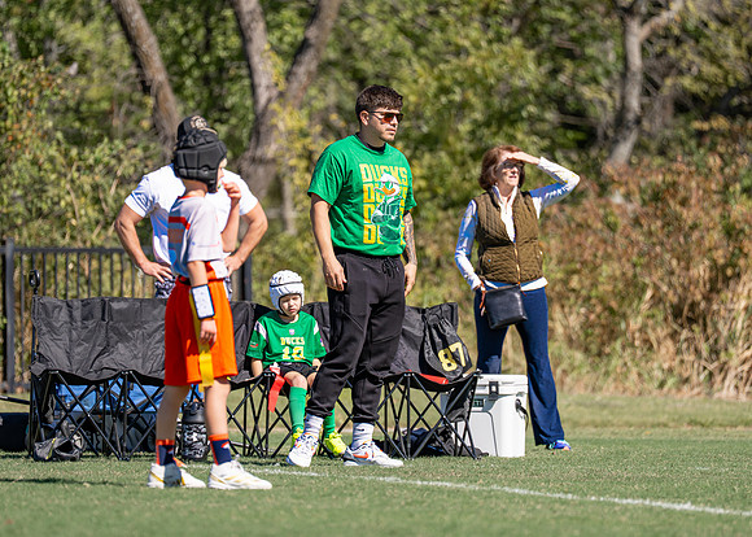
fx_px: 6214
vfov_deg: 4.9
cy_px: 259
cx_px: 368
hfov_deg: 6.9
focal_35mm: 291
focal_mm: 200
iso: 200
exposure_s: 1/4000
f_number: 2.8
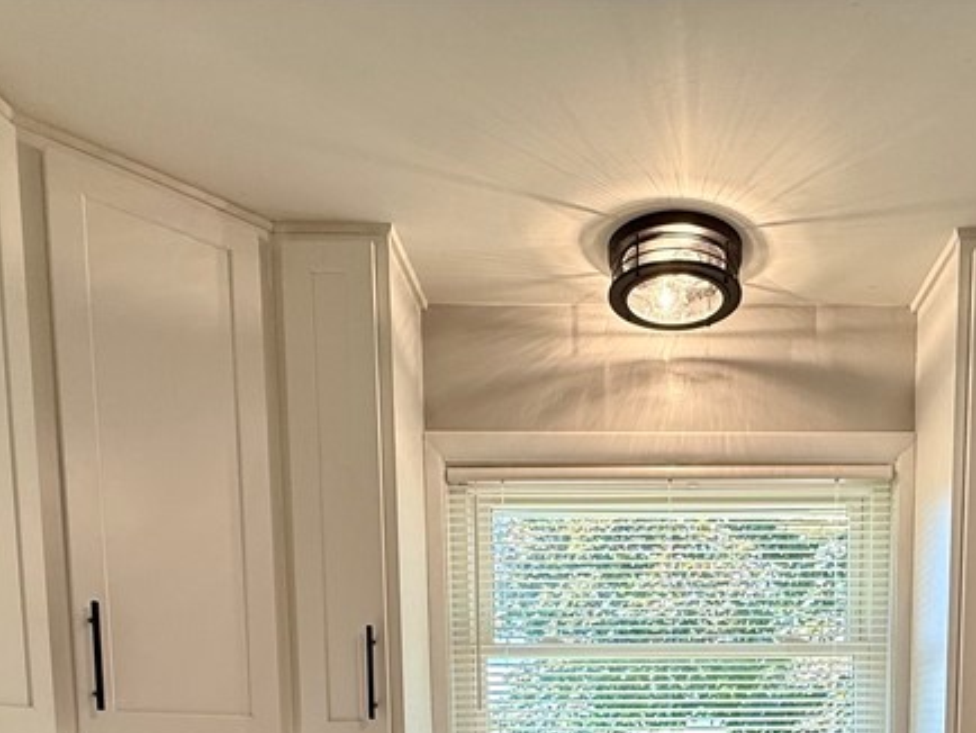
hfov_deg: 54.0
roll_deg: +1.0
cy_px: 857
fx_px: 931
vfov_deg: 35.1
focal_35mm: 33
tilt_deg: -4.3
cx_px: 666
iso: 64
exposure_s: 1/120
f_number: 2.2
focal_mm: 2.22
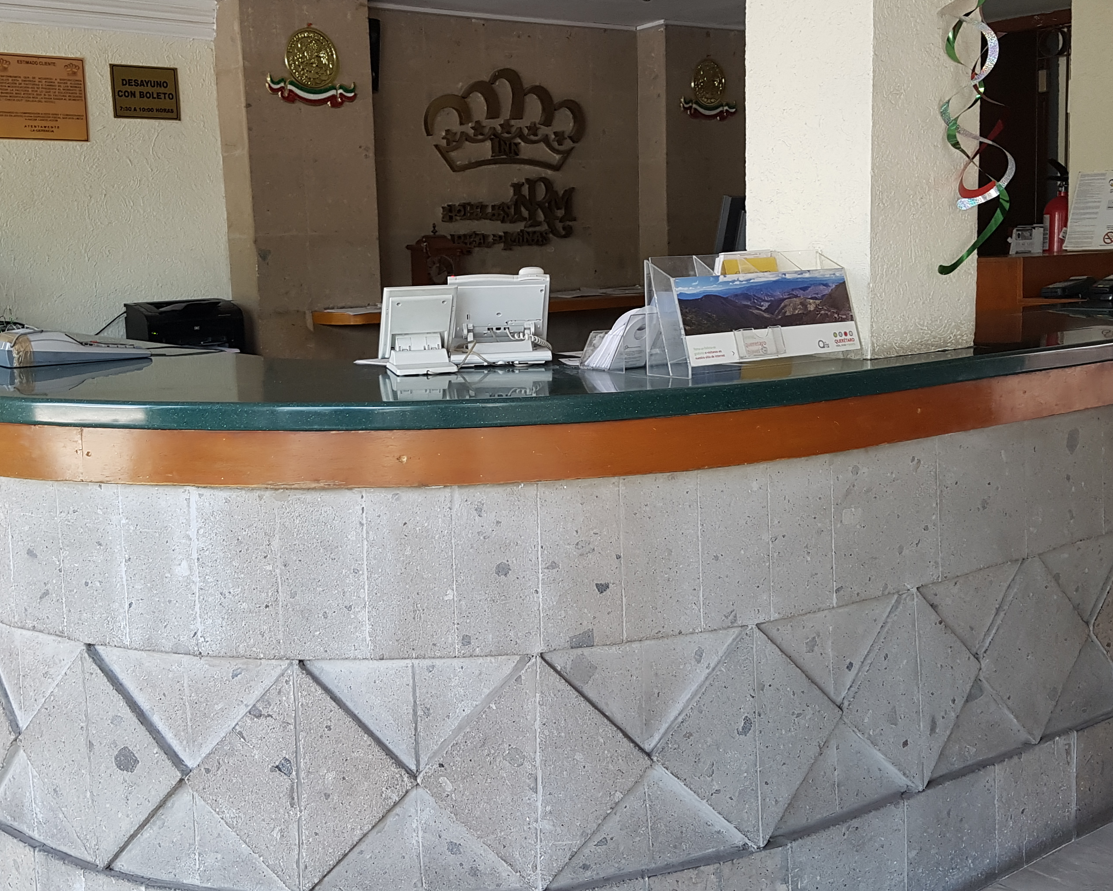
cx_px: 533
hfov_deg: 45.8
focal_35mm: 40
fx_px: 1318
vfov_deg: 37.2
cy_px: 346
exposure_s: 1/60
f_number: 1.7
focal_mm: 4.2
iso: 80
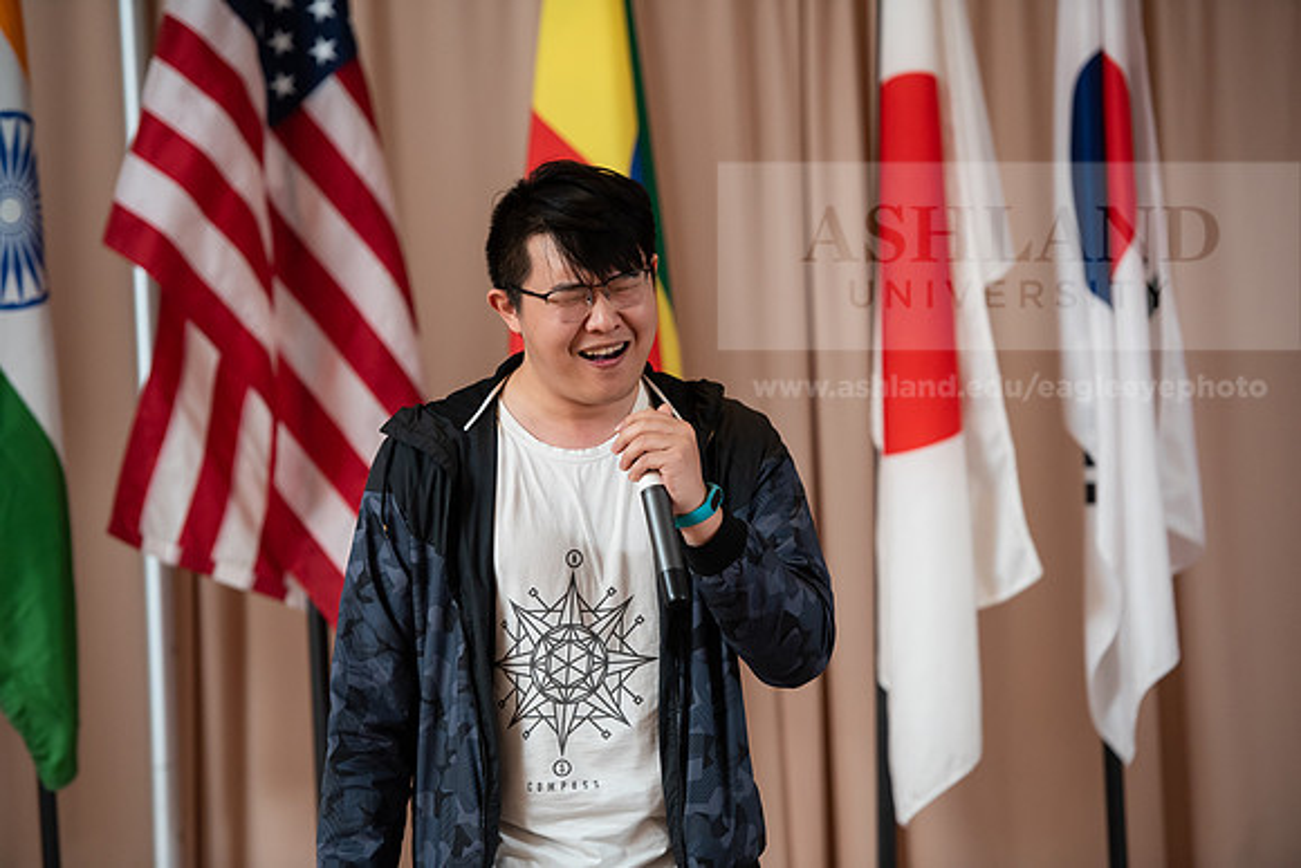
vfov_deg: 8.9
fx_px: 5603
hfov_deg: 13.2
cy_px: 434
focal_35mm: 155
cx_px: 650
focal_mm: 155
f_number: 3.2
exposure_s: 1/200
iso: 1600
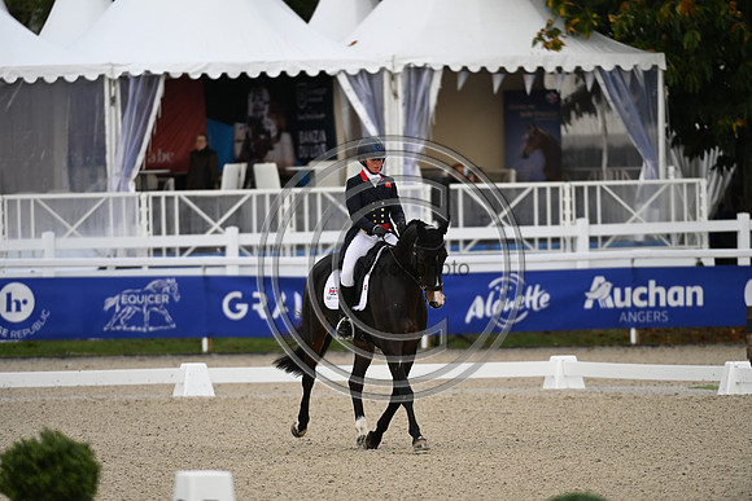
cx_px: 376
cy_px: 250
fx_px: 8357
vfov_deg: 3.4
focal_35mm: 400
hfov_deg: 5.2
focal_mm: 400
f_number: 4.5
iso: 560
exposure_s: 1/1000
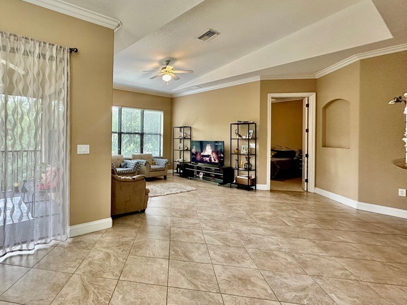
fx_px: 223
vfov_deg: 68.5
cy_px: 139
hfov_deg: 81.6
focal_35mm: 19
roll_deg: -0.6
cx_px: 133
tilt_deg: -0.2
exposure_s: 1/120
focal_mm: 2.22
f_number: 2.2
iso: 200
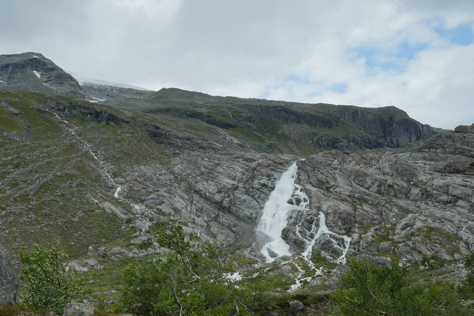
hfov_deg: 33.7
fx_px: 764
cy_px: 243
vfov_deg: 23.1
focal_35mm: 58
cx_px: 112
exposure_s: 1/250
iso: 500
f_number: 11
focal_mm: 35
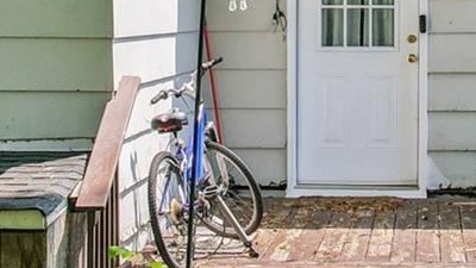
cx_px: 399
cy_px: -59
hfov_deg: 18.0
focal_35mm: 118
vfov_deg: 10.1
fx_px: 1489
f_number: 2.8
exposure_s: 1/125
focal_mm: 8.4
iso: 100
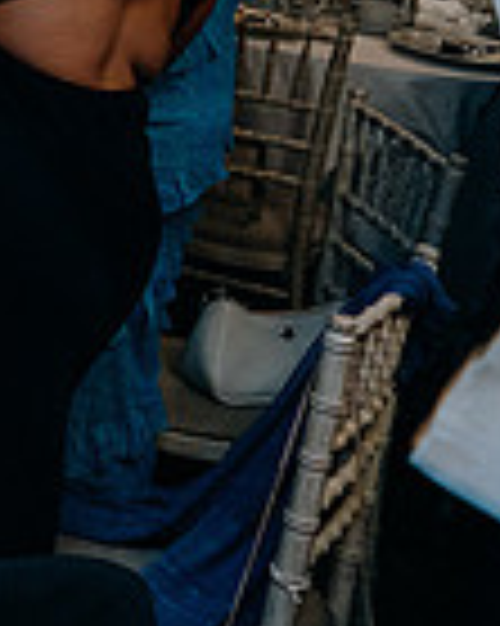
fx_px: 1741
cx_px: -766
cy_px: -146
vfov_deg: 19.1
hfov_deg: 12.3
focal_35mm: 94
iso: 2500
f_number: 3.5
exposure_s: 1/160
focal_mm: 24
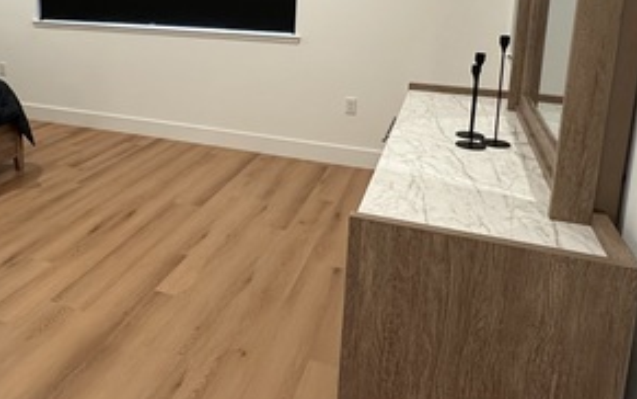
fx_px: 590
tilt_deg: -9.4
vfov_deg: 35.8
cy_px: 68
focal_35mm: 34
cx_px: 185
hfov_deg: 54.8
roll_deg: -1.1
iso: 250
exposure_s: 1/60
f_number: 2.2
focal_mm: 2.22
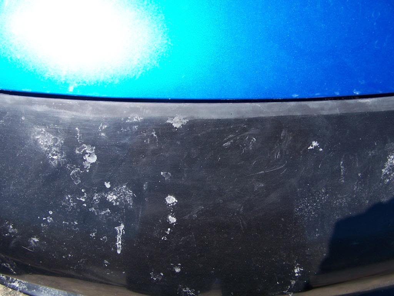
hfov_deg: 49.0
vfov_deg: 37.7
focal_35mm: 38
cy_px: 148
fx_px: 433
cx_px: 197
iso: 80
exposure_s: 1/800
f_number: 2.8
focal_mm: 6.3
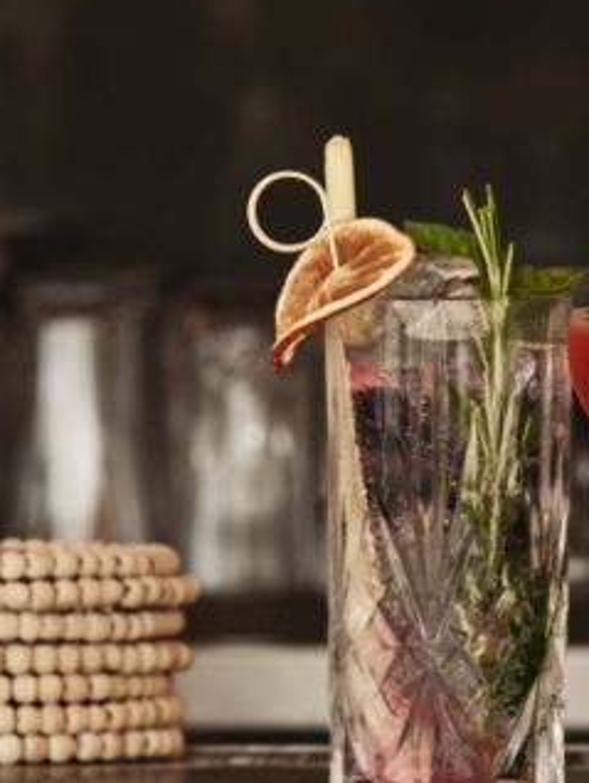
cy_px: 73
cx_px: 550
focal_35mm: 335
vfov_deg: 5.9
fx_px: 7590
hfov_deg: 4.4
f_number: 5.6
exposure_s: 1/100
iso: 100
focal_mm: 63
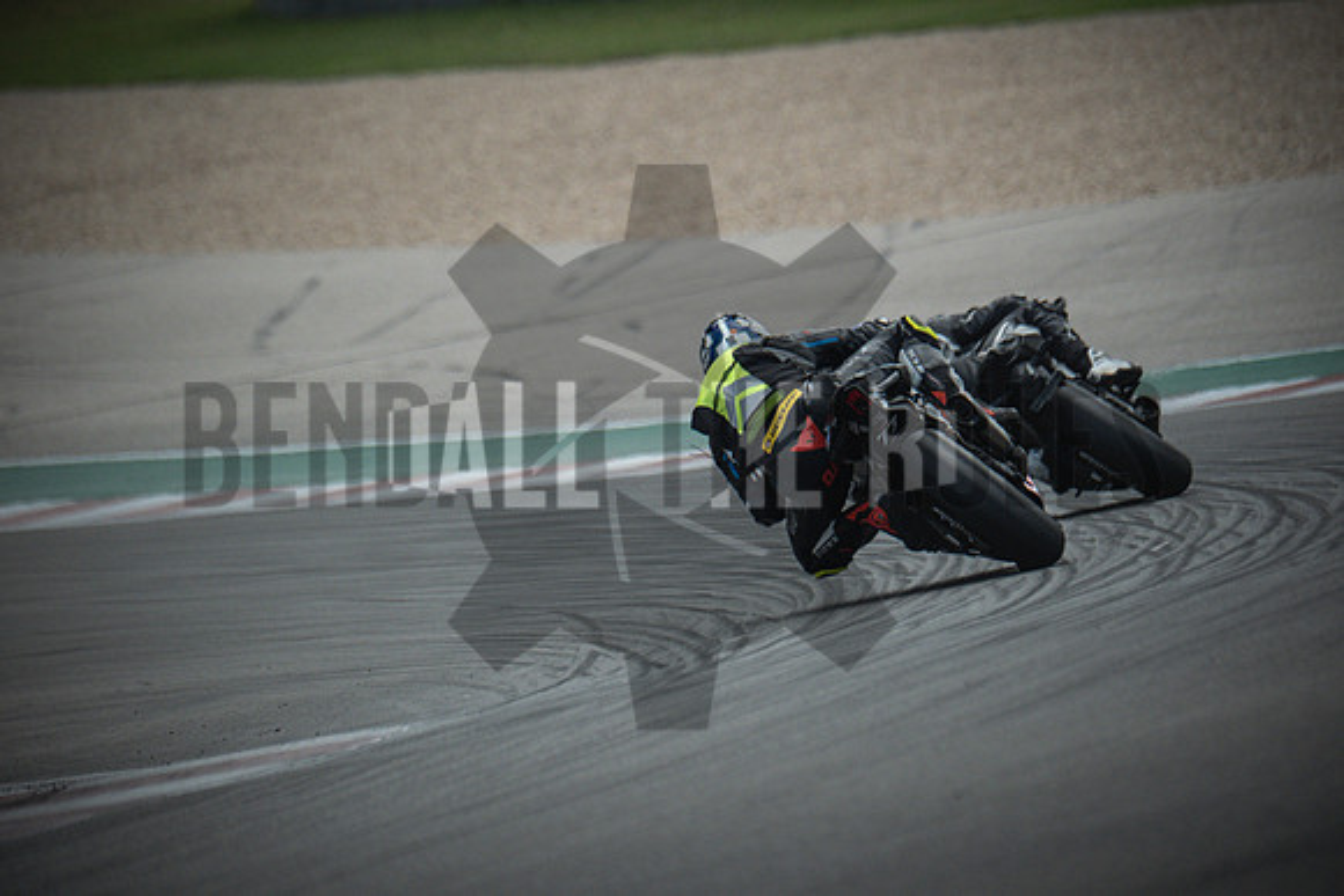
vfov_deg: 2.3
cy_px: 448
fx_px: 22404
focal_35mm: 600
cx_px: 672
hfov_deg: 3.4
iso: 1600
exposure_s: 1/2500
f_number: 5.6
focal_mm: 400
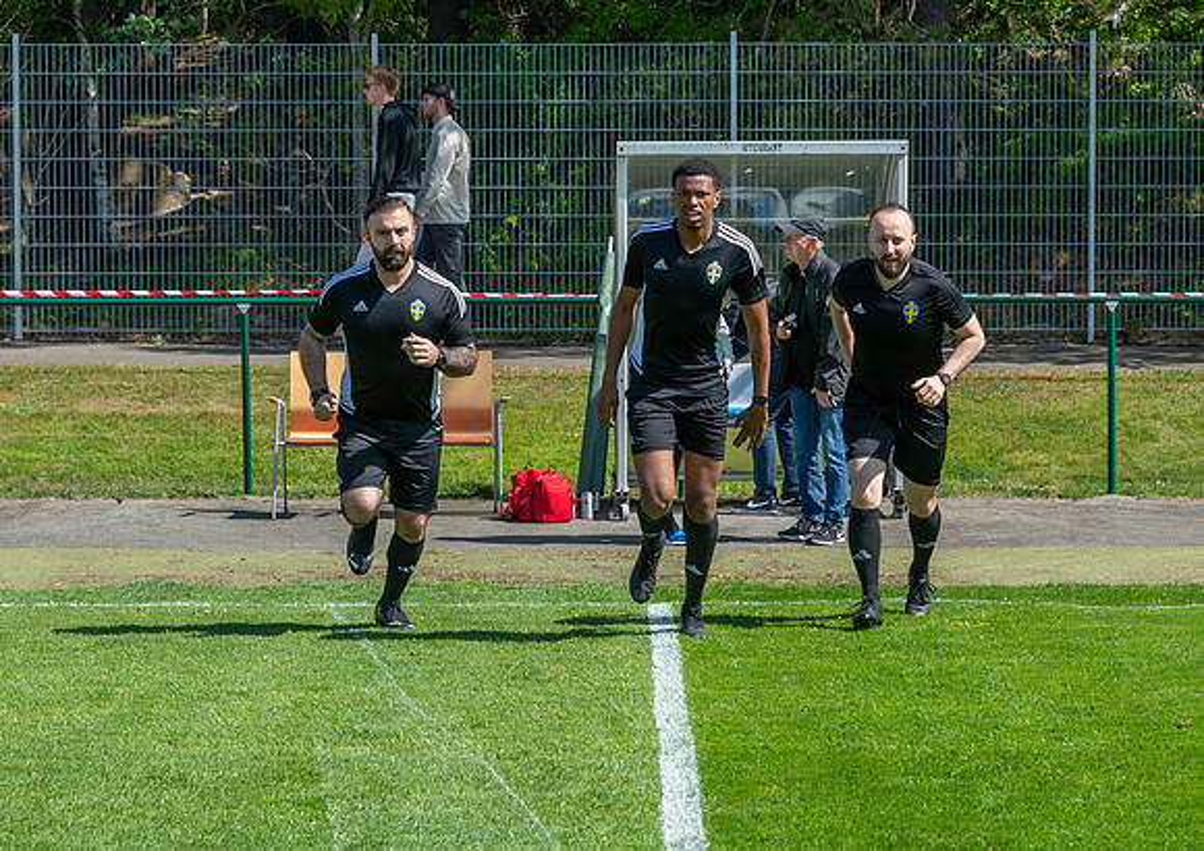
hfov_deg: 16.0
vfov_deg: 11.3
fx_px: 4293
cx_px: 674
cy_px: 515
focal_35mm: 126
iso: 180
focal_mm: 70
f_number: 4
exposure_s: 1/800
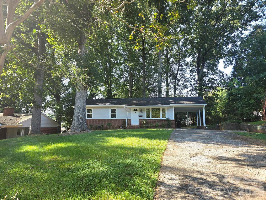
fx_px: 177
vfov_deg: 58.9
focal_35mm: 23
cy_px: 100
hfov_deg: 73.9
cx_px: 133
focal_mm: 6.3
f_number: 1.7
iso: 25
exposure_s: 1/370
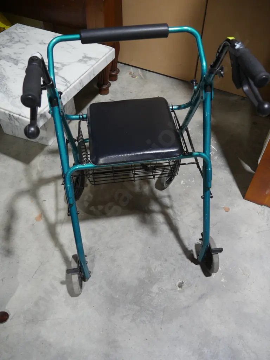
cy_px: 180
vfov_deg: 60.0
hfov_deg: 46.8
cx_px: 135
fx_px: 312
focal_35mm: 30
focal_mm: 15
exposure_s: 1/60
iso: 320
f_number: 3.6
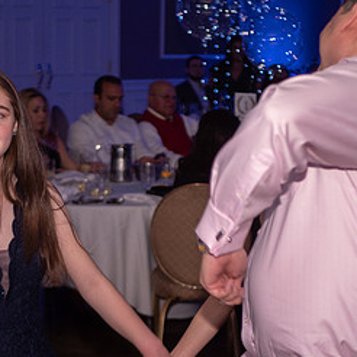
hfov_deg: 16.7
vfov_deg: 16.7
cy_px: 226
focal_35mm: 104
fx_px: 1213
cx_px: 200
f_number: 1.7
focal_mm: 25
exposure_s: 1/160
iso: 800
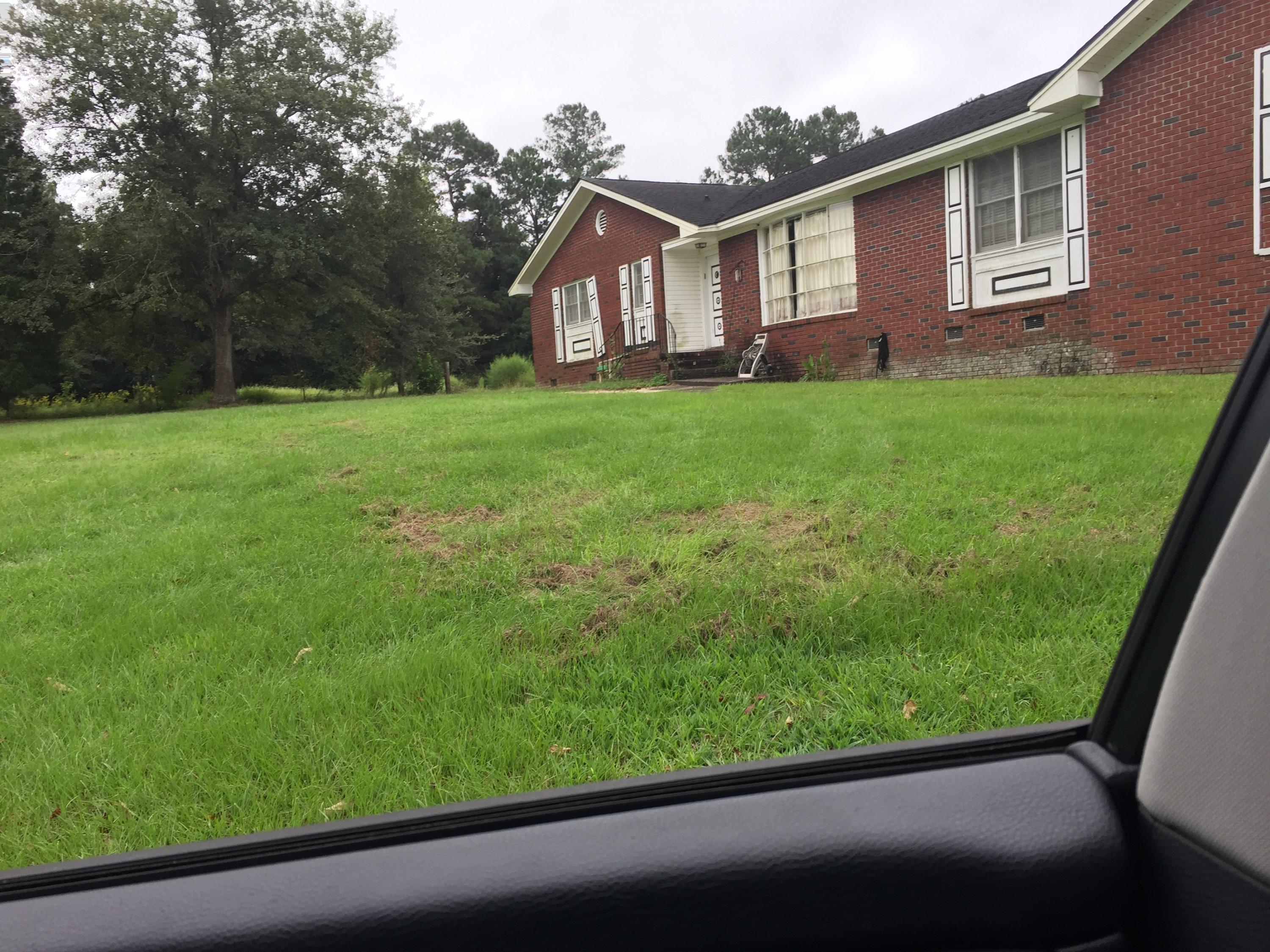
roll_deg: +3.3
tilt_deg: -6.5
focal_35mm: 29
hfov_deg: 61.7
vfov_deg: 48.2
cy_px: 476
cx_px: 635
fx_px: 1064
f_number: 2.2
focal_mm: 4.15
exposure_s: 1/243
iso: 32
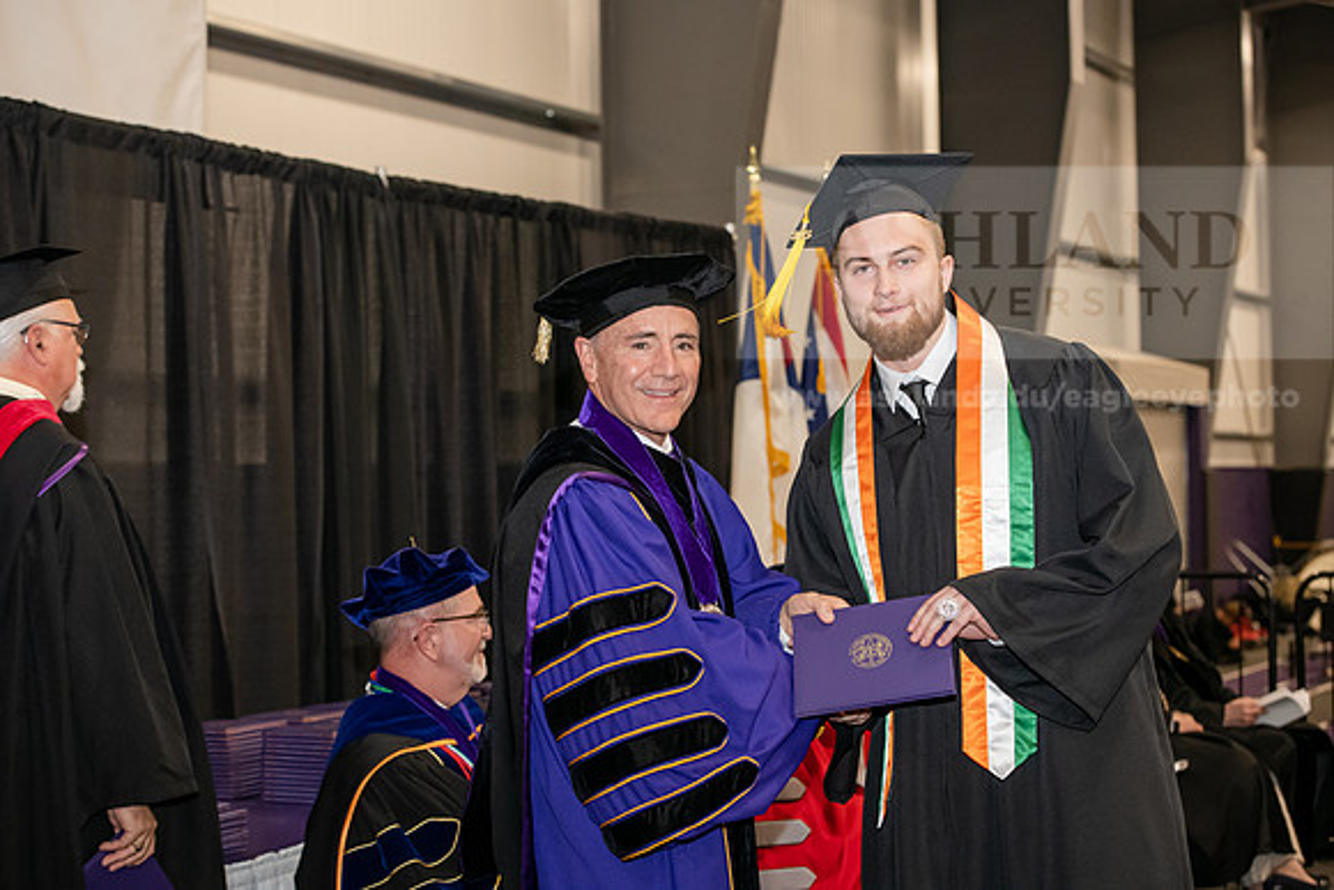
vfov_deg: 19.5
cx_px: 667
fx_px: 2594
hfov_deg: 28.8
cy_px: 445
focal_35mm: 70
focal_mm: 70
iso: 2500
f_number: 5
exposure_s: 1/200
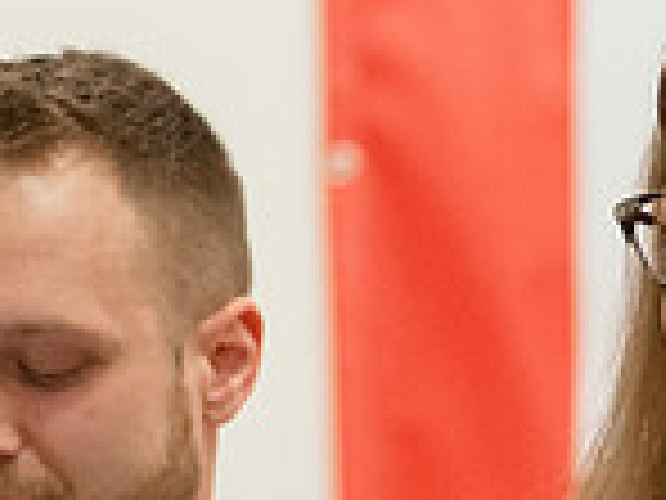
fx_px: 10447
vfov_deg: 2.7
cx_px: 652
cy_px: 431
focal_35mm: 543
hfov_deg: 3.6
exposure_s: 1/320
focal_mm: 120
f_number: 4
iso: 4000
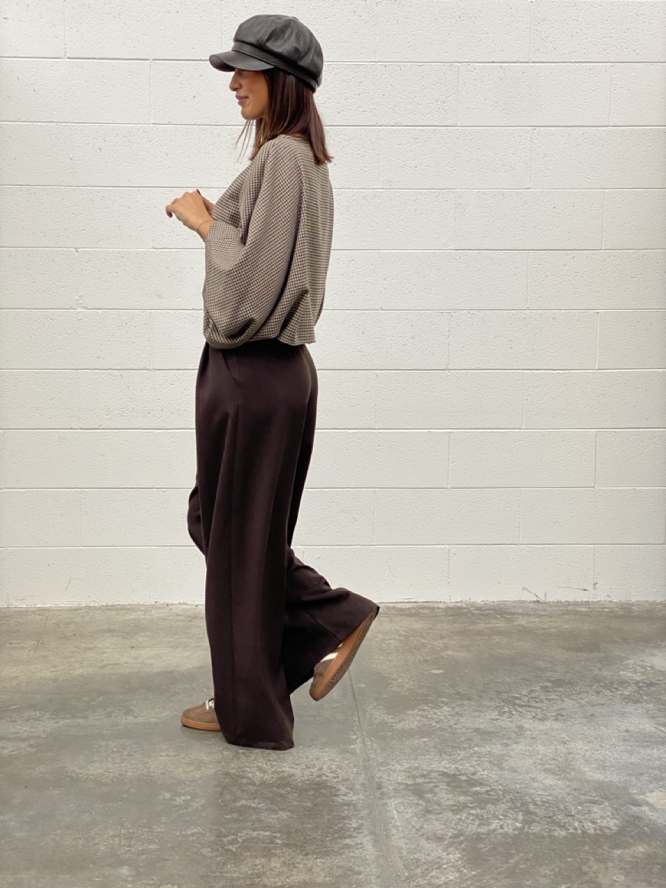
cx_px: 333
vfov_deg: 36.8
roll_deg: -1.0
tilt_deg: -8.5
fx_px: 1334
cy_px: 444
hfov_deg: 28.0
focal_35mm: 52
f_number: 2
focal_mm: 6
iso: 40
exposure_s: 1/121
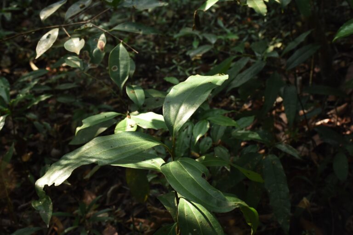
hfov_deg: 31.9
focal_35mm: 63
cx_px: 176
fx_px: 618
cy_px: 118
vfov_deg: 21.6
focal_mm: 42
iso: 1000
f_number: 9
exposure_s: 1/80
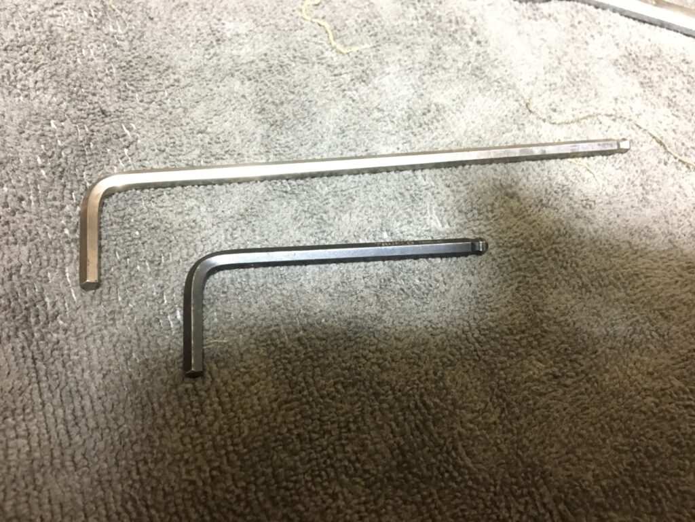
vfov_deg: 48.2
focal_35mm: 29
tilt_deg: -60.5
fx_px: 582
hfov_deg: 61.7
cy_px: 261
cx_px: 348
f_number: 2.2
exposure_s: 1/15
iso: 500
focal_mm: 4.15
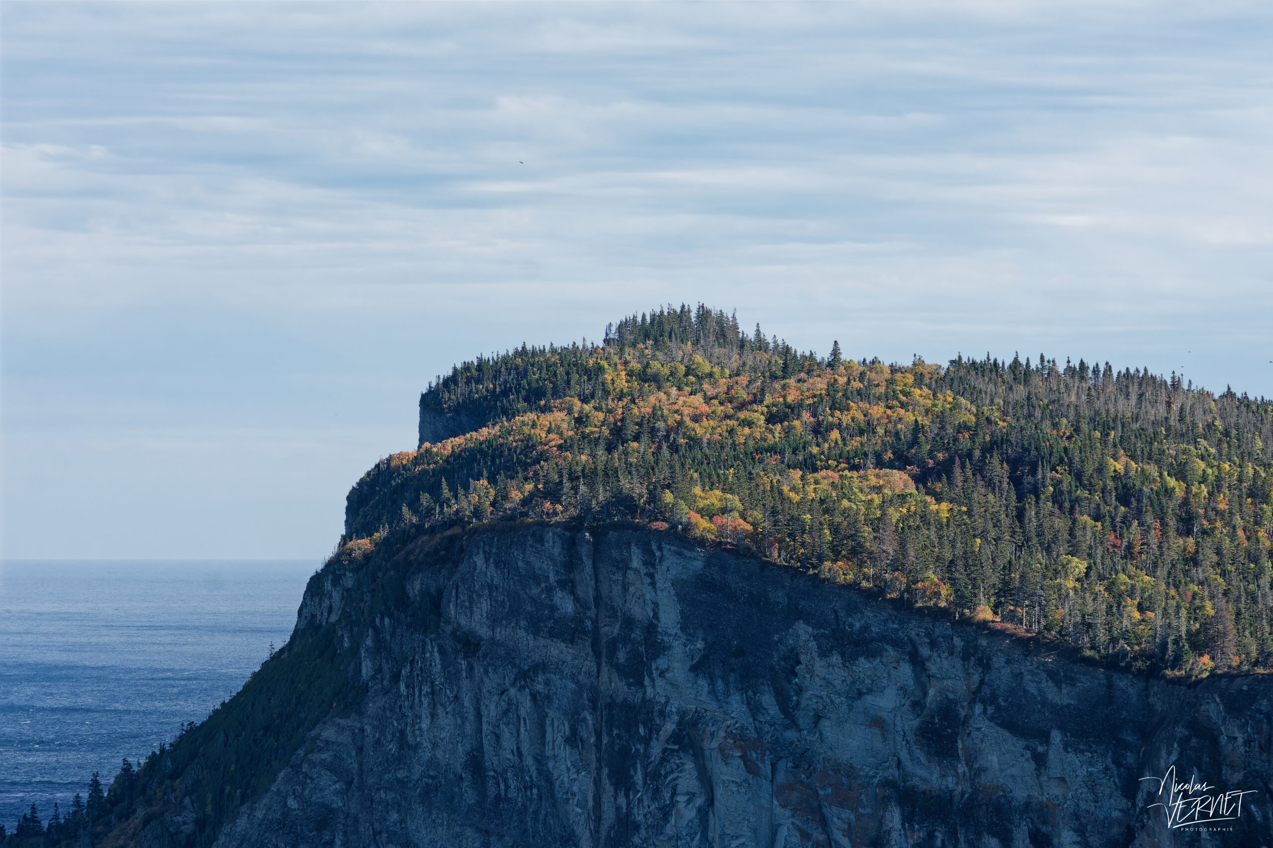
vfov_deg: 6.1
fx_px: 7955
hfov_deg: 9.1
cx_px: 636
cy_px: 424
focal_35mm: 225
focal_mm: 150
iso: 640
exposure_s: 1/1000
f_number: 8
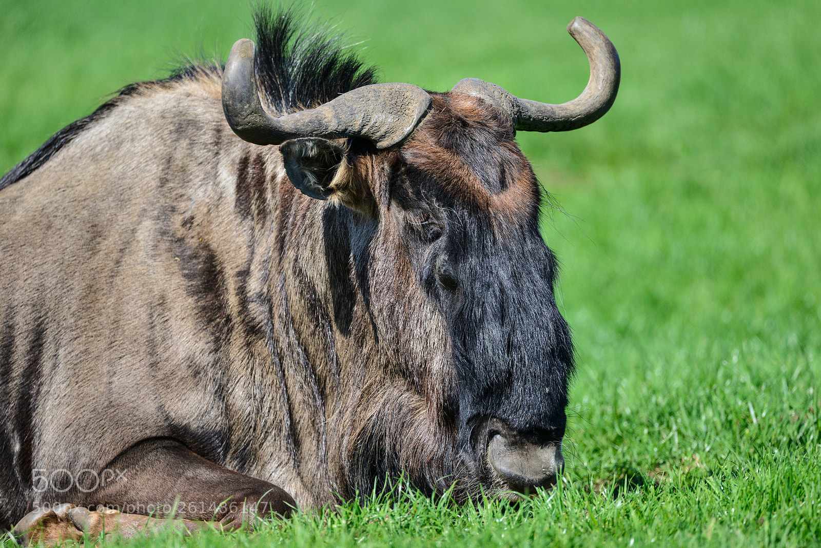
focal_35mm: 600
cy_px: 274
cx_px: 410
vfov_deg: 2.3
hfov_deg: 3.4
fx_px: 13688
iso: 560
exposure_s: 1/1000
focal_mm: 600
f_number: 6.3
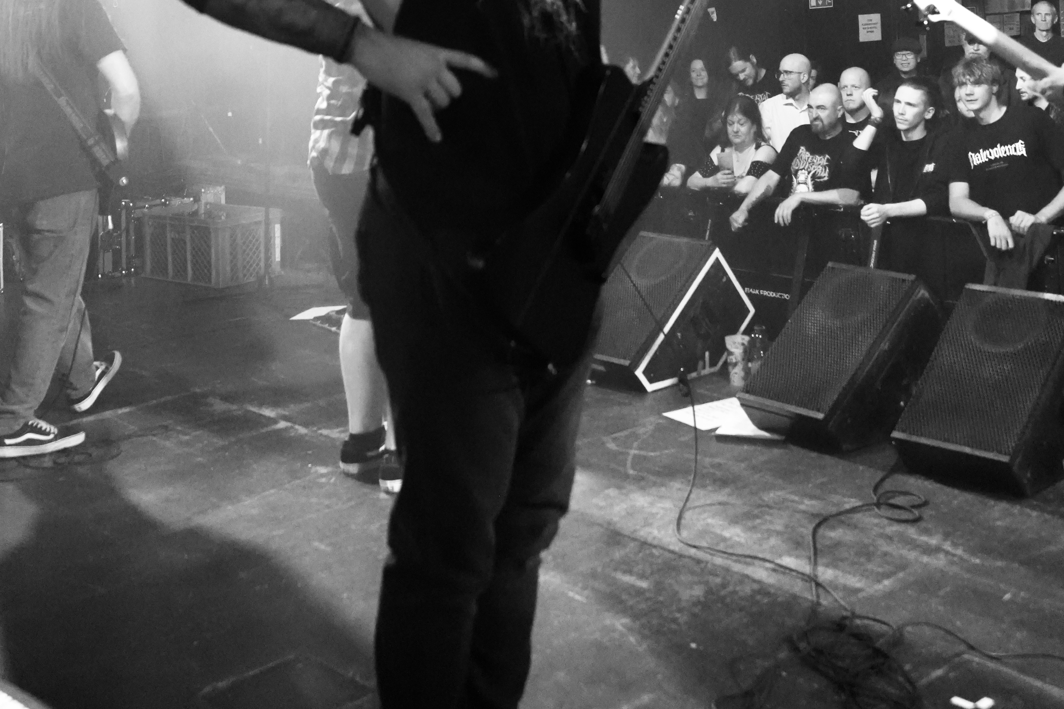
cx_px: 534
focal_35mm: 52
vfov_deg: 24.4
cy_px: -49
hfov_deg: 38.2
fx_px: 1537
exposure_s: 1/160
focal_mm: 34
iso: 10000
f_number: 4
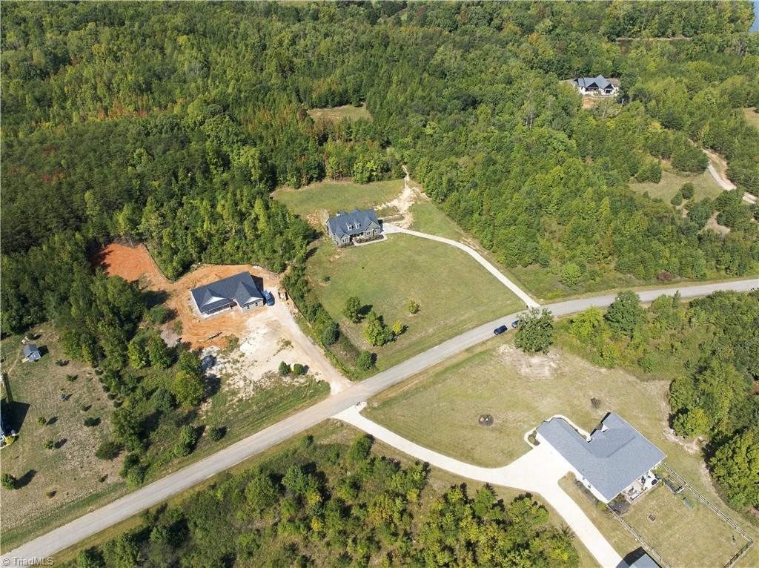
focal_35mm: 24
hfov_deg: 71.6
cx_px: 380
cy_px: 284
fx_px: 526
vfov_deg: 56.7
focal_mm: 12.3
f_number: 6.3
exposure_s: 1/320
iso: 100
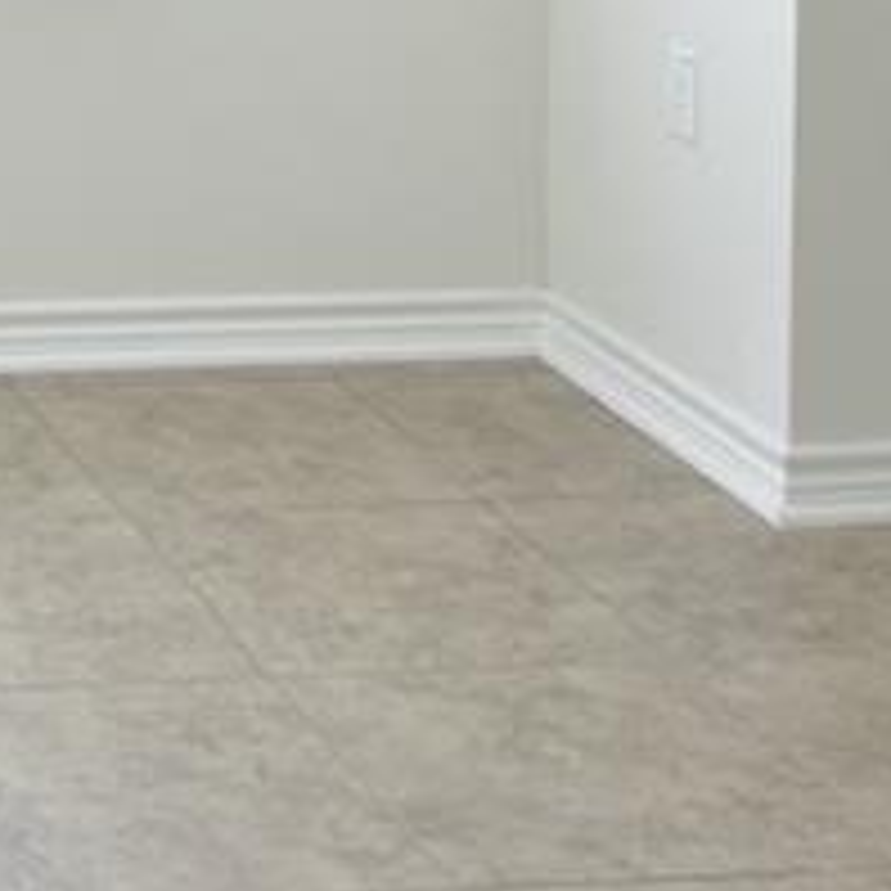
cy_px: -605
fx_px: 3058
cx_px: -459
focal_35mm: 105
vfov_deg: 14.9
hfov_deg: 15.3
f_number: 5.6
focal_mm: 16
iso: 100
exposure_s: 1/4
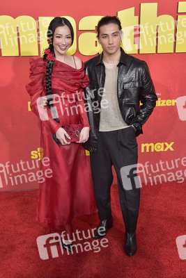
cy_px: 139
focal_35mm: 44
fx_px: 341
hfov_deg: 30.5
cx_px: 93
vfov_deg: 44.5
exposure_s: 1/1000
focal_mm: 44
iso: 1600
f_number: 6.3
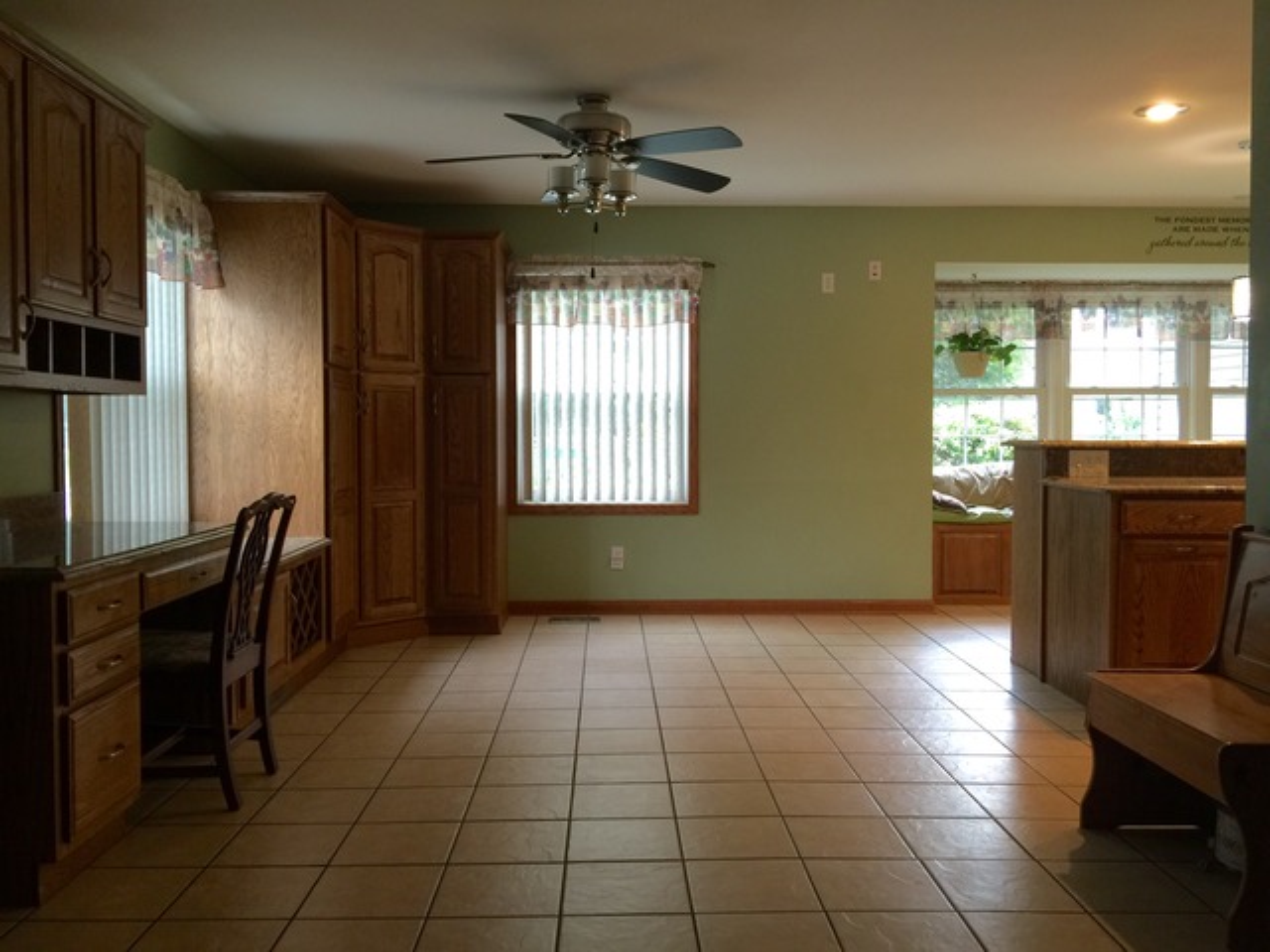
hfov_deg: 61.7
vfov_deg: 48.2
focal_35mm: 29
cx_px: 635
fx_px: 1064
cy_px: 476
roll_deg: -1.2
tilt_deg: -2.0
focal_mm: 4.15
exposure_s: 1/15
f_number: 2.2
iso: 40
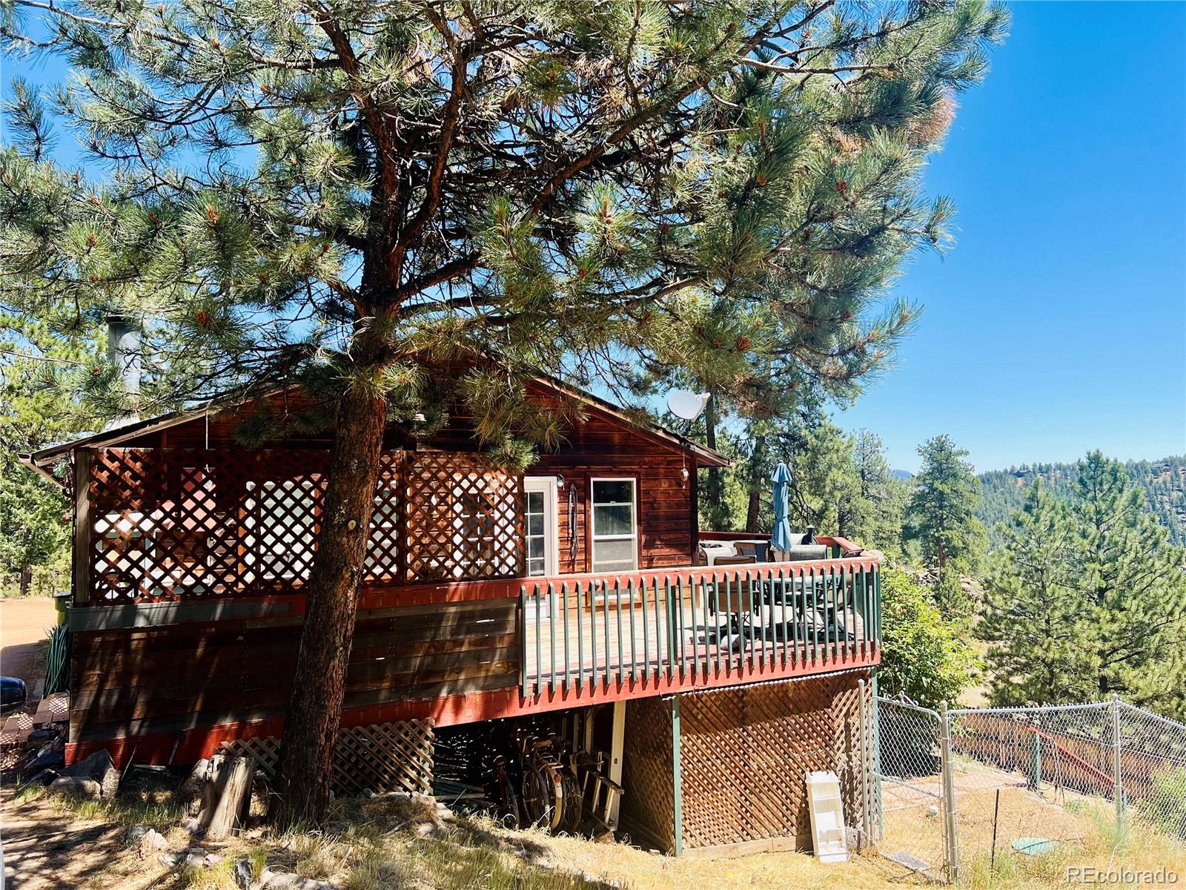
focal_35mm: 26
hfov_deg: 67.3
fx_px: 891
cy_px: 445
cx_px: 593
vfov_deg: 53.1
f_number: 1.5
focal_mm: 5.7
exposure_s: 1/1429
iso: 50
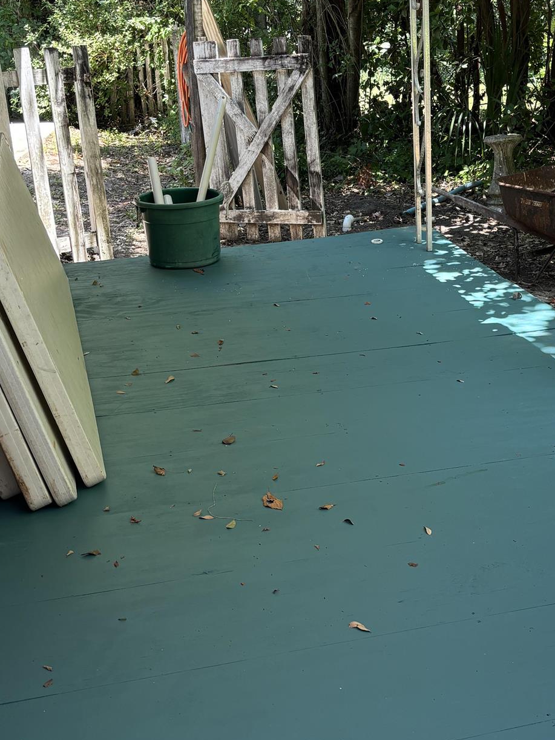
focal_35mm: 49
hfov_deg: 29.4
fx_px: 1048
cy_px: 341
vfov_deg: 38.9
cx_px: 378
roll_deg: +1.7
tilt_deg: -19.2
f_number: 1.6
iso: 64
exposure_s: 1/172
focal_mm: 5.96
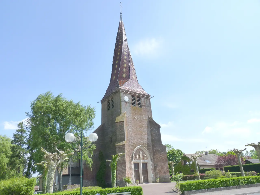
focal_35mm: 27
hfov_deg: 65.3
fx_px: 203
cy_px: 98
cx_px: 130
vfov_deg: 51.4
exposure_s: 1/400
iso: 125
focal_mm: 4.8
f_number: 5.6
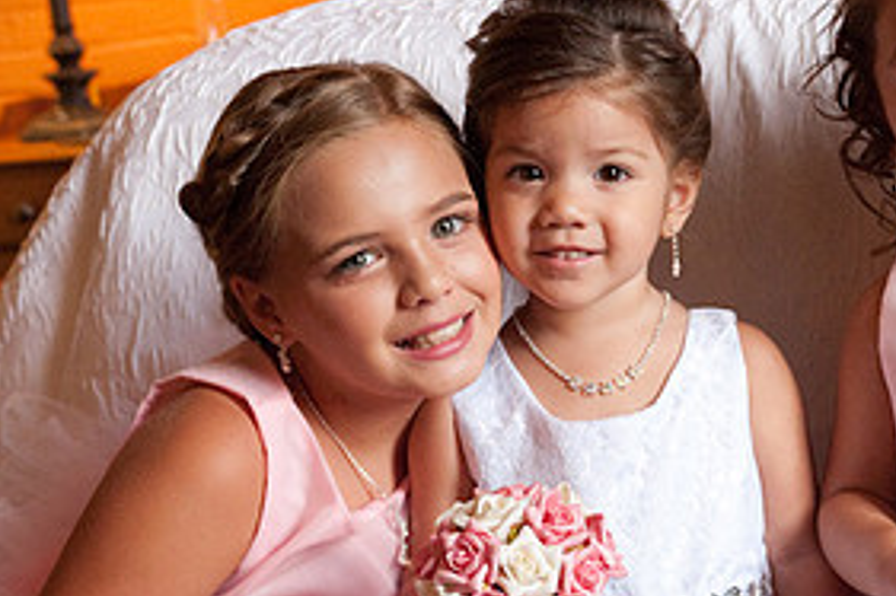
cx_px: 819
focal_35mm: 99
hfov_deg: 20.2
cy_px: 347
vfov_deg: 13.8
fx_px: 2462
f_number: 5.6
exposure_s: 1/160
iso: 3200
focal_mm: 48
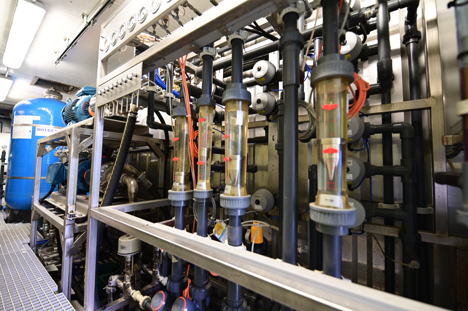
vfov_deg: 77.2
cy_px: 156
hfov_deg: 100.4
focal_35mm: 15
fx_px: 195
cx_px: 234
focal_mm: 15
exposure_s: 1/20
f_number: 2.8
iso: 200
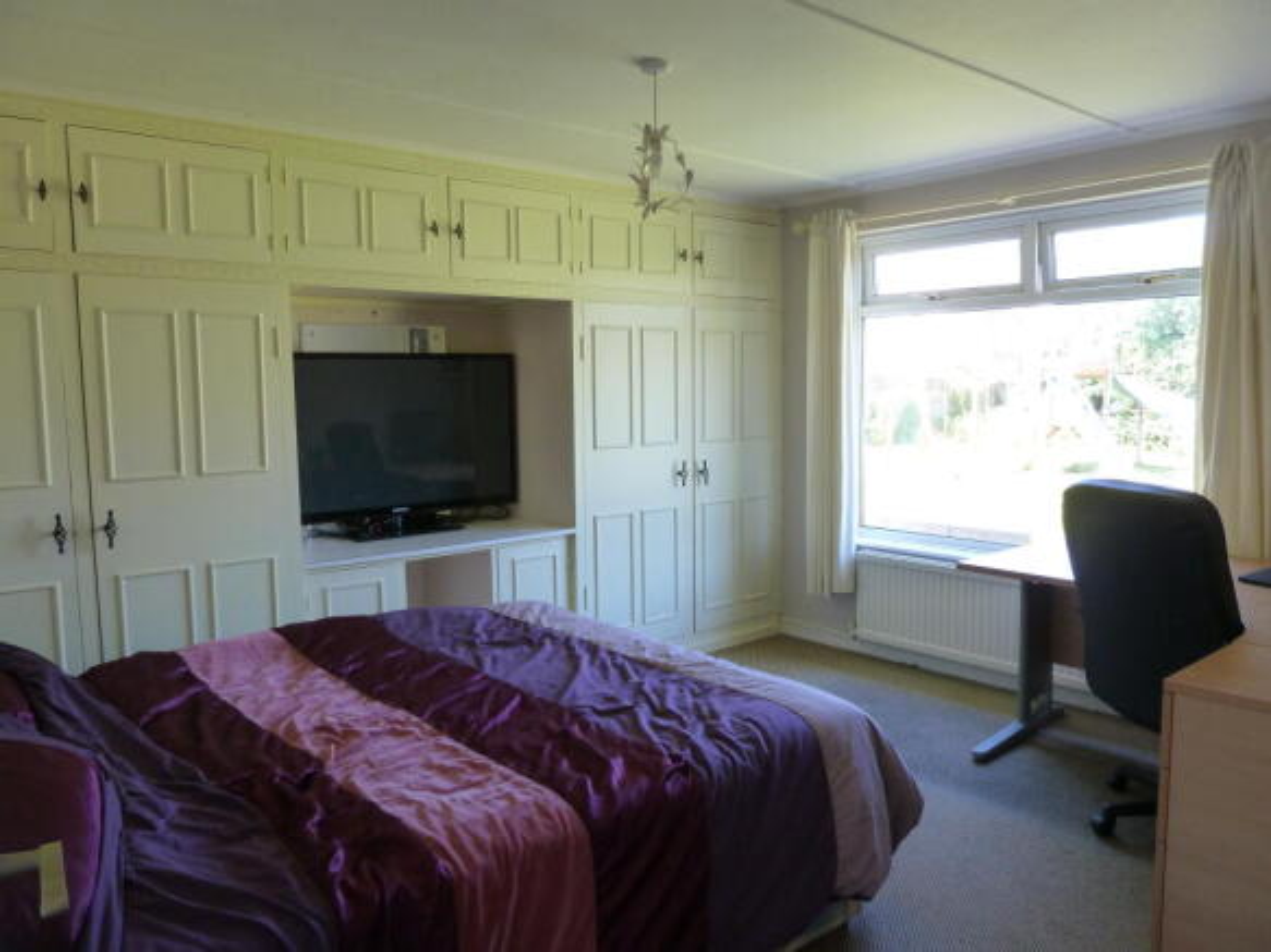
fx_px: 918
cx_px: 636
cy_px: 476
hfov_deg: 69.4
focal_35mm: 25
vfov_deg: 54.9
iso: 200
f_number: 3.3
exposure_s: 1/30
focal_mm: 4.1
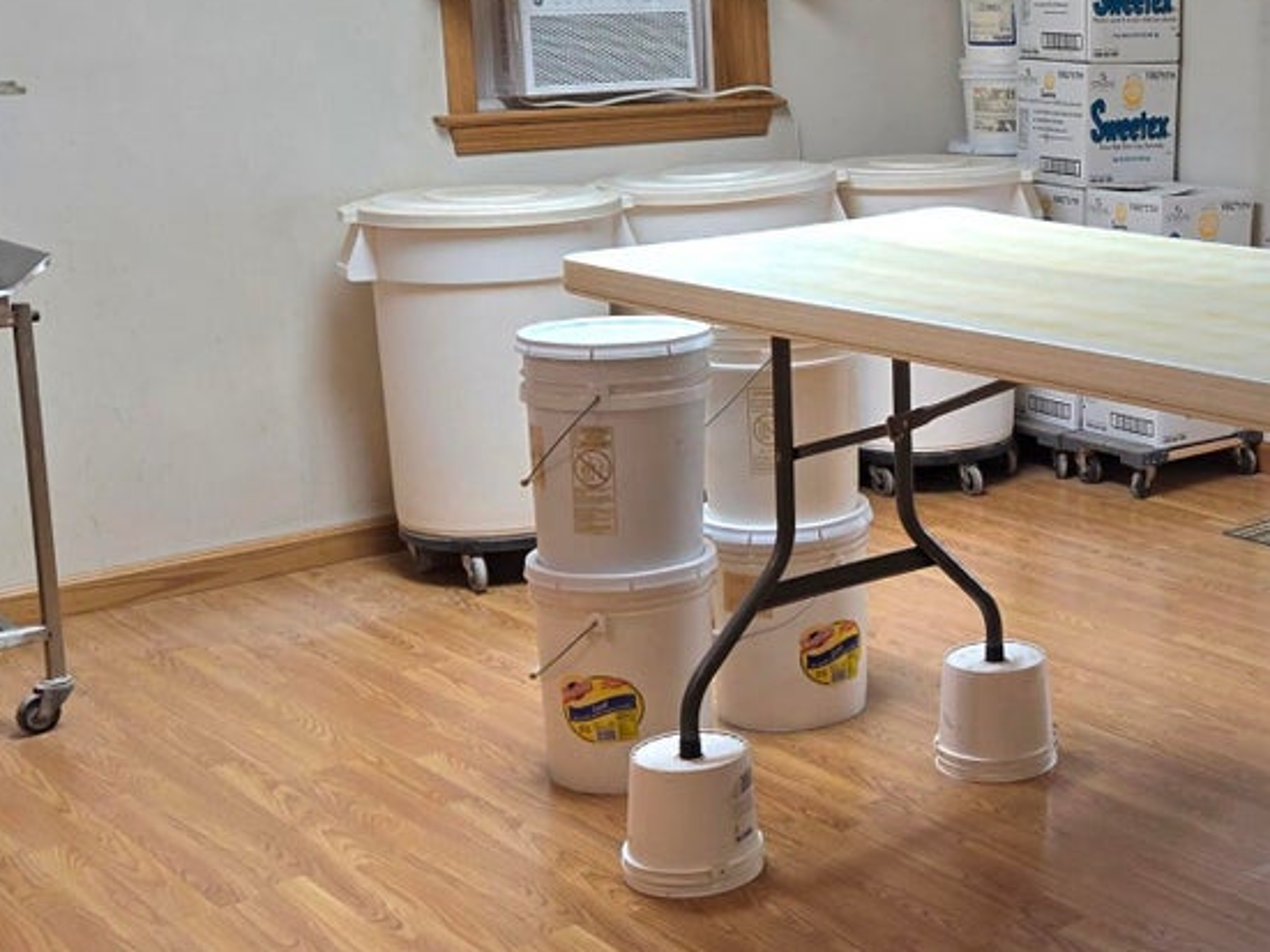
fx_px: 2091
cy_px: 279
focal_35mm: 57
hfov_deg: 32.3
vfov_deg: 25.4
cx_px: 1114
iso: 50
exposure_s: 1/63.3
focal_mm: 5.4
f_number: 1.8
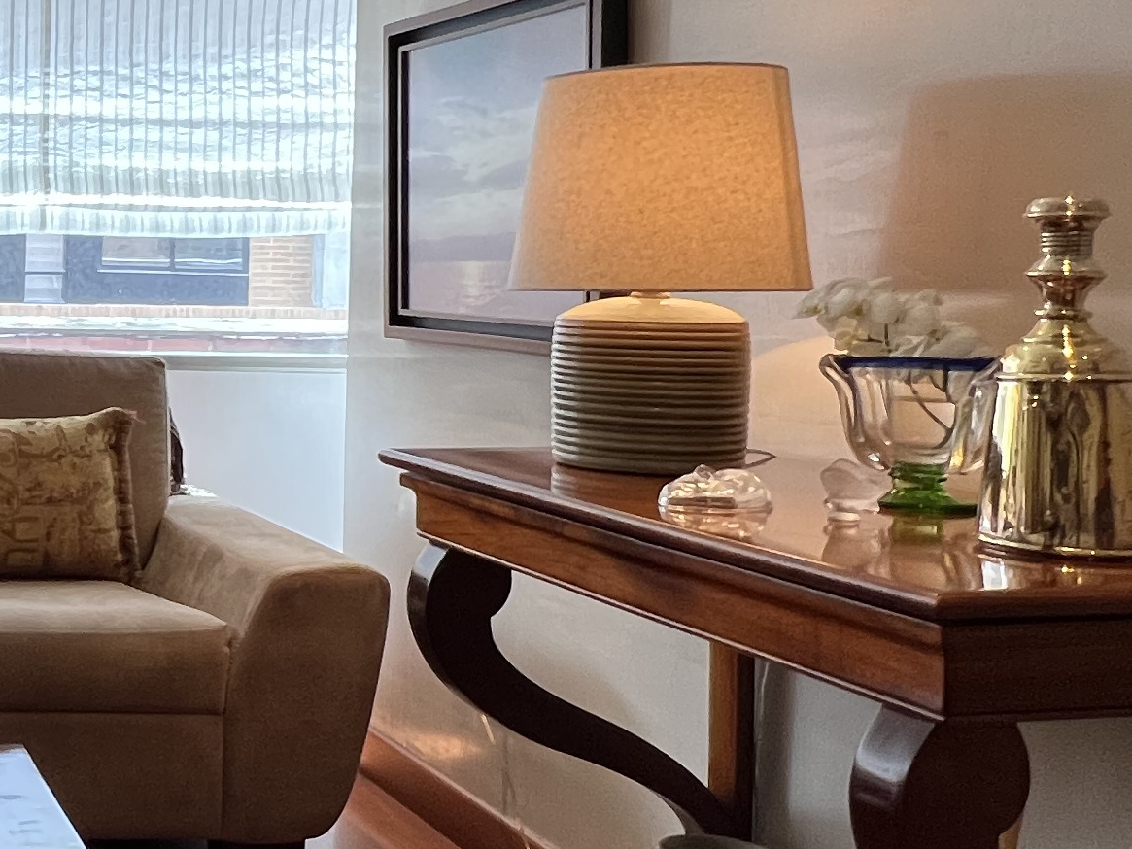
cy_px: 322
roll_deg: -0.7
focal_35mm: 45
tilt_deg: -2.7
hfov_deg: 34.4
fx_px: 1472
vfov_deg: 32.1
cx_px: -199
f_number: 1.8
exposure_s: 1/120
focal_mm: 1.57
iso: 250
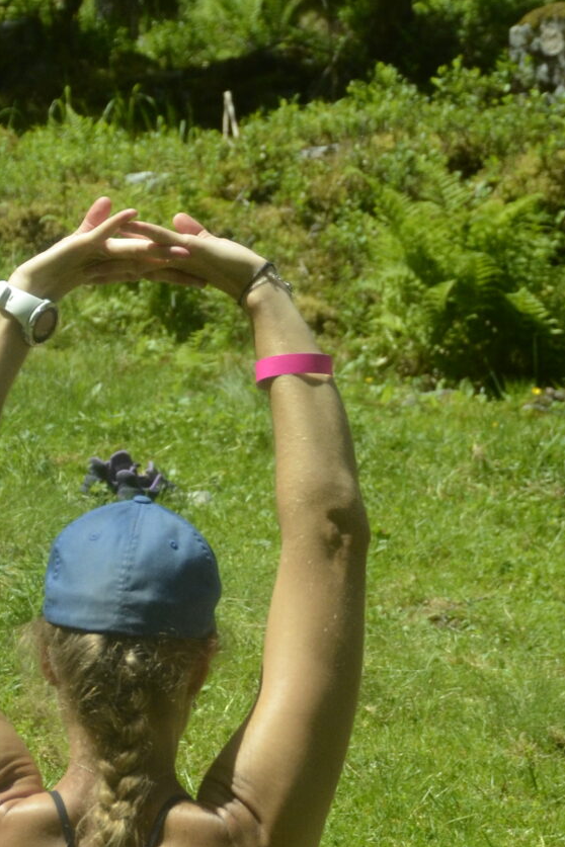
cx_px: -181
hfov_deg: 5.7
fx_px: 5602
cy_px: 516
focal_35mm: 238
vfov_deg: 8.6
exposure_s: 1/4000
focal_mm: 52
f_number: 5
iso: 900
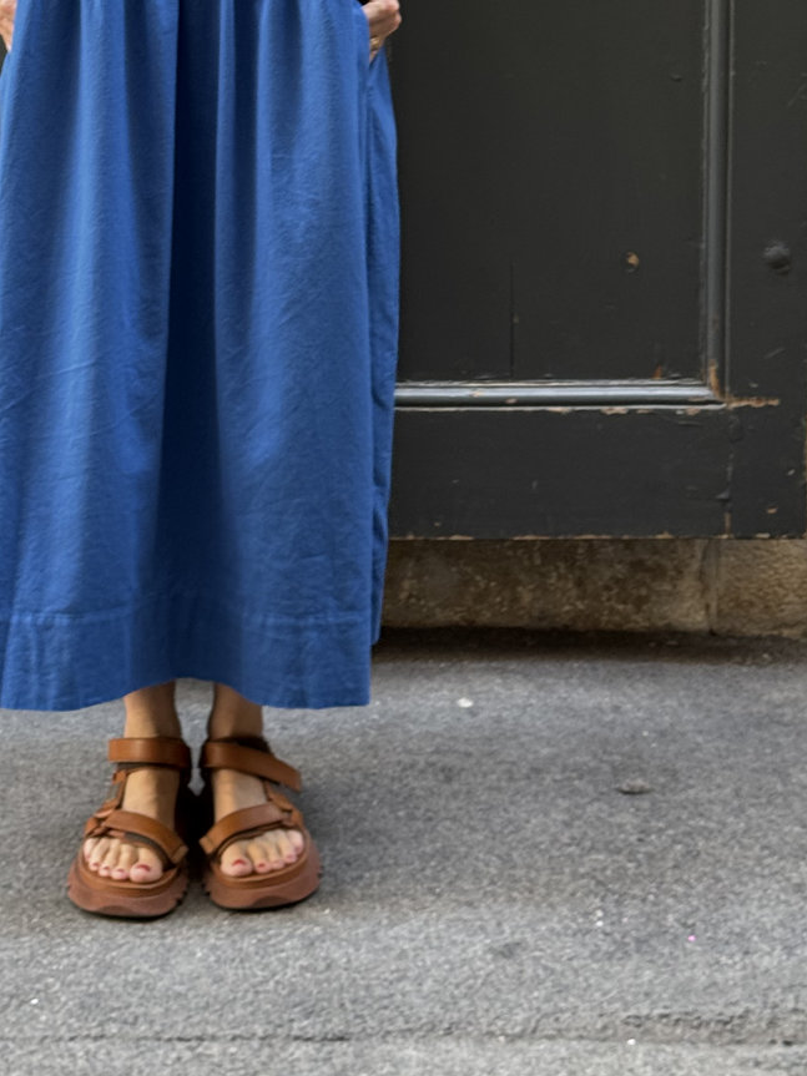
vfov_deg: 21.5
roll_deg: +0.3
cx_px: 170
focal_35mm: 89
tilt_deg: -7.0
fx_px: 2767
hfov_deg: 16.5
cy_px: 90
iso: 125
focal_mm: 6.76
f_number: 1.78
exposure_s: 1/60
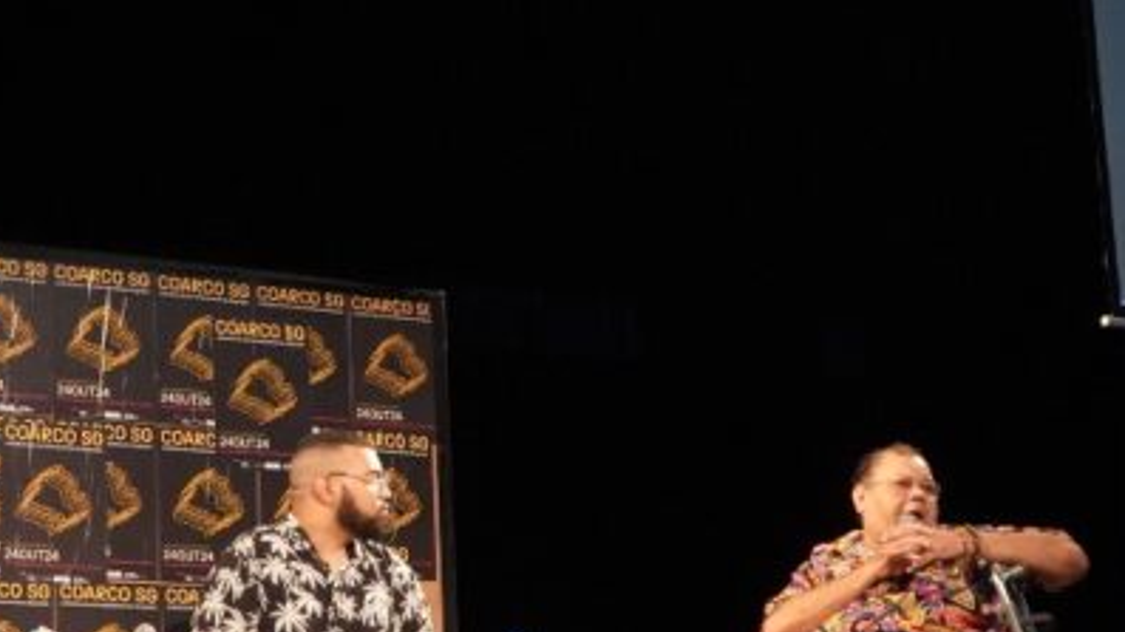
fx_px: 2266
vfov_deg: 15.8
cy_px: 405
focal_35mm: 76
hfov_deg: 27.7
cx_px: 366
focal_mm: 24
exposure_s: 1/160
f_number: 4
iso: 3200
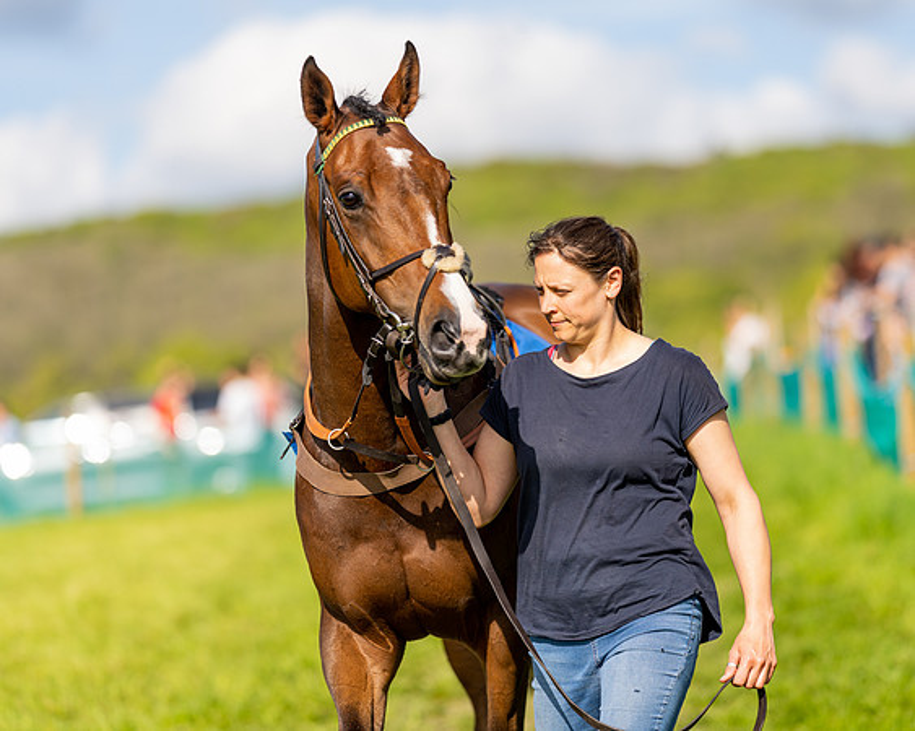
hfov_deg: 12.2
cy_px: 353
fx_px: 4280
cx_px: 525
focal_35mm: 158
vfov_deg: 9.8
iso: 50
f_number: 1.8
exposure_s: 1/2500
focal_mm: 135
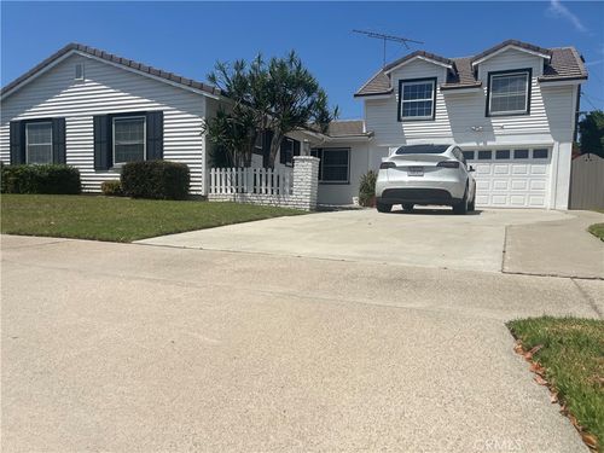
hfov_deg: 67.3
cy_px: 226
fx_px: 454
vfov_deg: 53.1
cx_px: 302
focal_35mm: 26
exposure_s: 1/7353
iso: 50
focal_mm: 5.1
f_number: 1.6
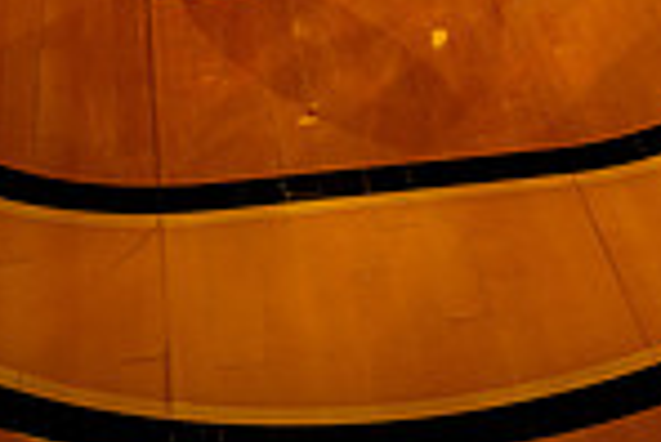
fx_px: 1672
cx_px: 433
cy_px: -554
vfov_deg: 12.5
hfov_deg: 22.3
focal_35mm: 91
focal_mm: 30
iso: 100
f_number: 4
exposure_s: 1/200
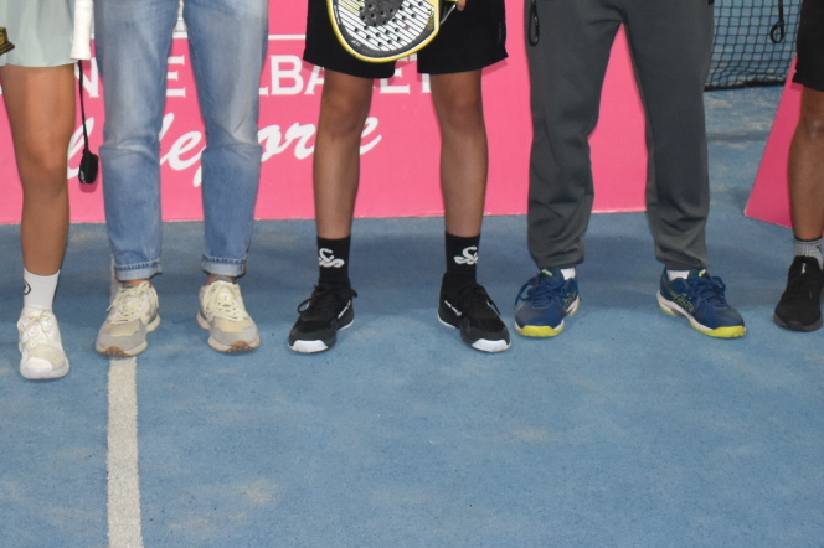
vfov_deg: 15.8
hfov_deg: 24.0
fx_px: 1927
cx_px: 287
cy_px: -27
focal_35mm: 84
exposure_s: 1/200
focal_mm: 23
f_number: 3.8
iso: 800
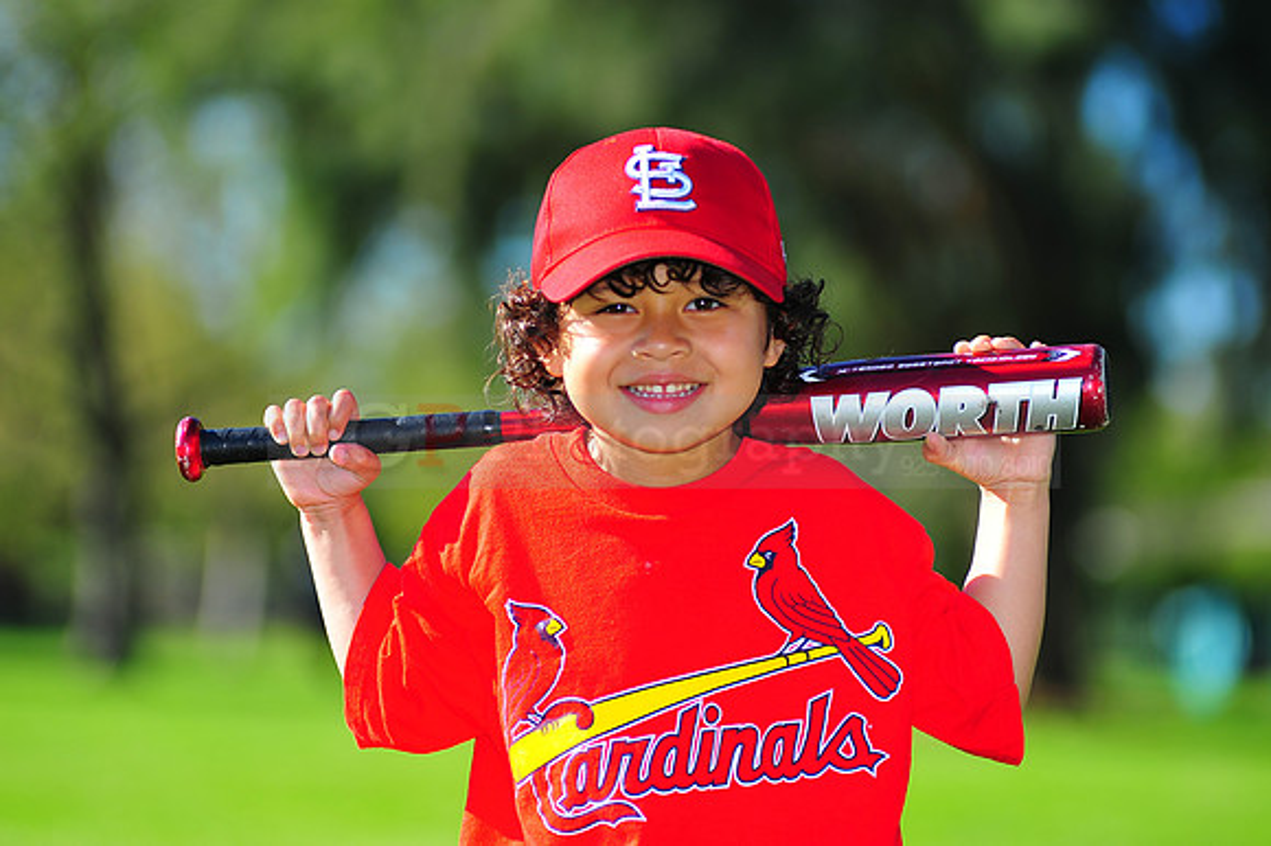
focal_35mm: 180
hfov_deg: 11.4
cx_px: 636
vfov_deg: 7.6
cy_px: 423
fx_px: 6351
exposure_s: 1/800
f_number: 4
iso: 200
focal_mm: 180
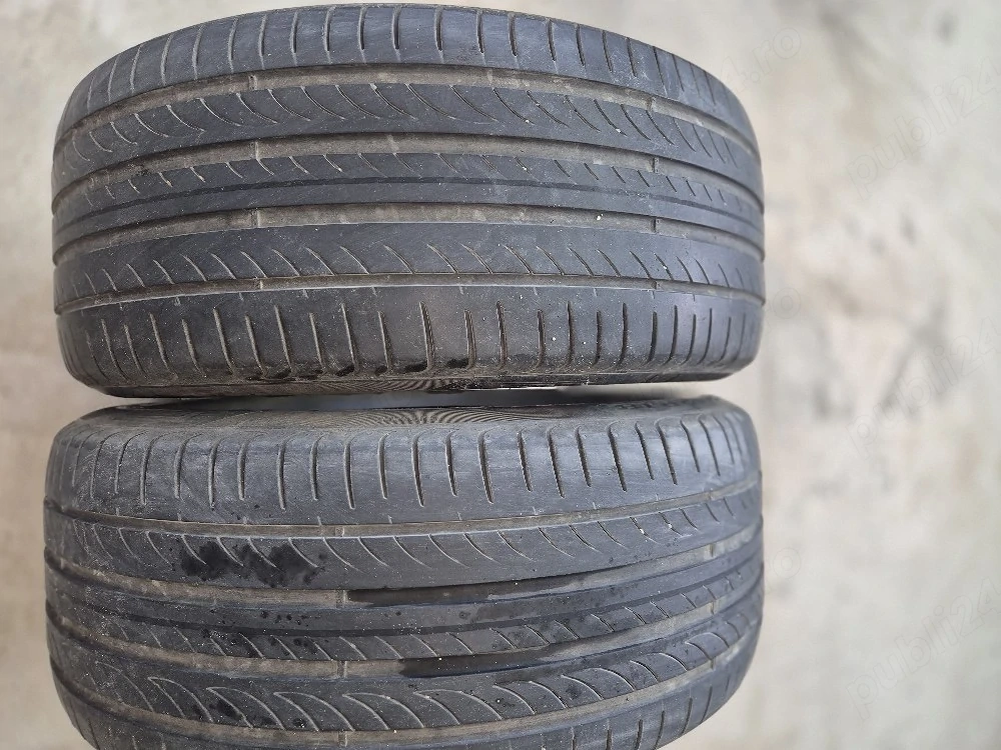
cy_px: 375
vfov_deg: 58.9
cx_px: 500
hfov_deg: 73.9
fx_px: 665
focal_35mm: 23
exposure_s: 1/100
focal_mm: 5.4
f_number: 1.8
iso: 200
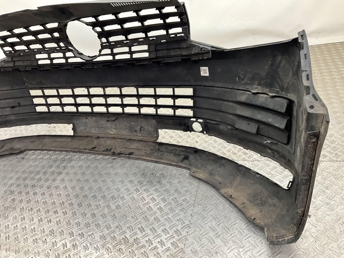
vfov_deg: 48.2
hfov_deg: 61.7
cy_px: 129
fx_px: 288
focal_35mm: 29
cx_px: 172
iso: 50
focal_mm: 3
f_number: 1.8
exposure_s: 1/100
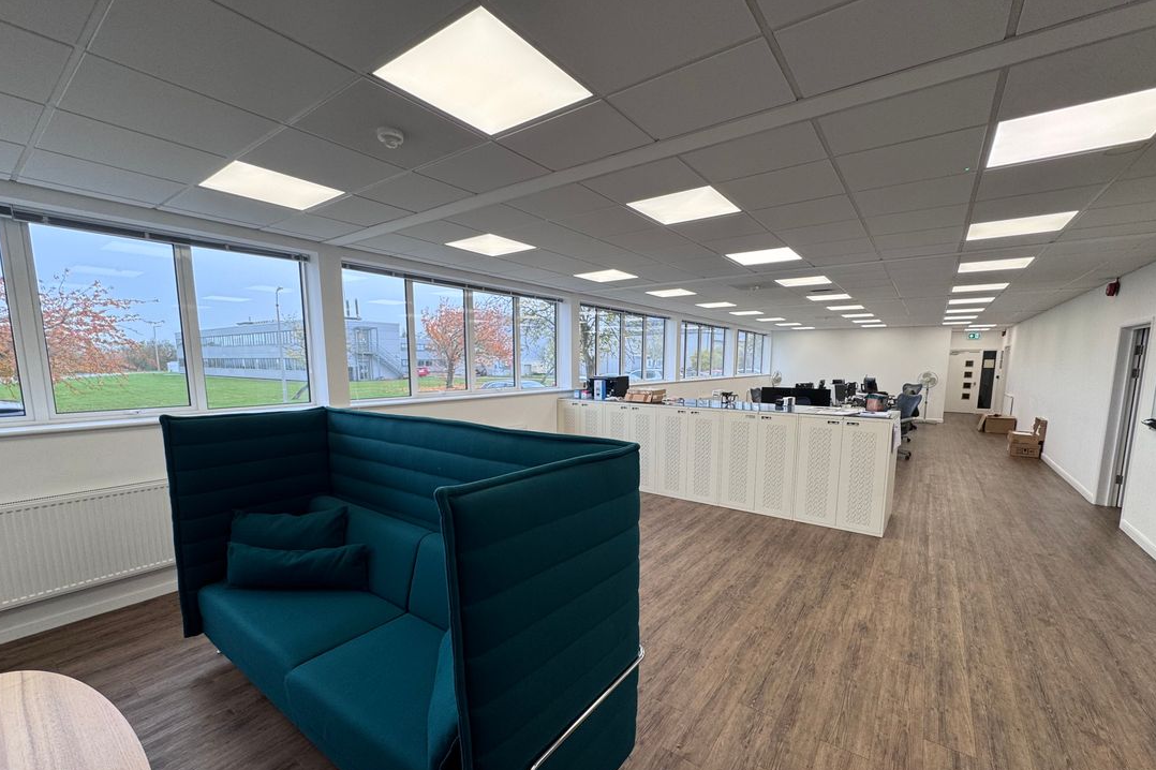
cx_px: 587
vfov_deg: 77.1
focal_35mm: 15
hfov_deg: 100.4
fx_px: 481
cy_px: 425
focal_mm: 2.22
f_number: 2.2
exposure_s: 1/100
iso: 50
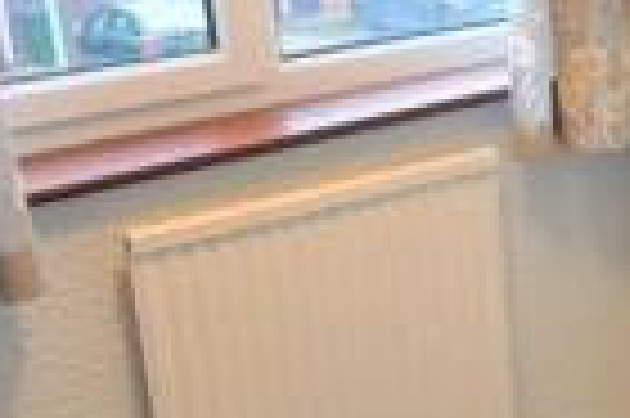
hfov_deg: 25.5
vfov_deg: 19.4
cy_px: 155
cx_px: 781
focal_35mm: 70
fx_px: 1224
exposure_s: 1/15
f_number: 4
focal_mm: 10
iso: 400
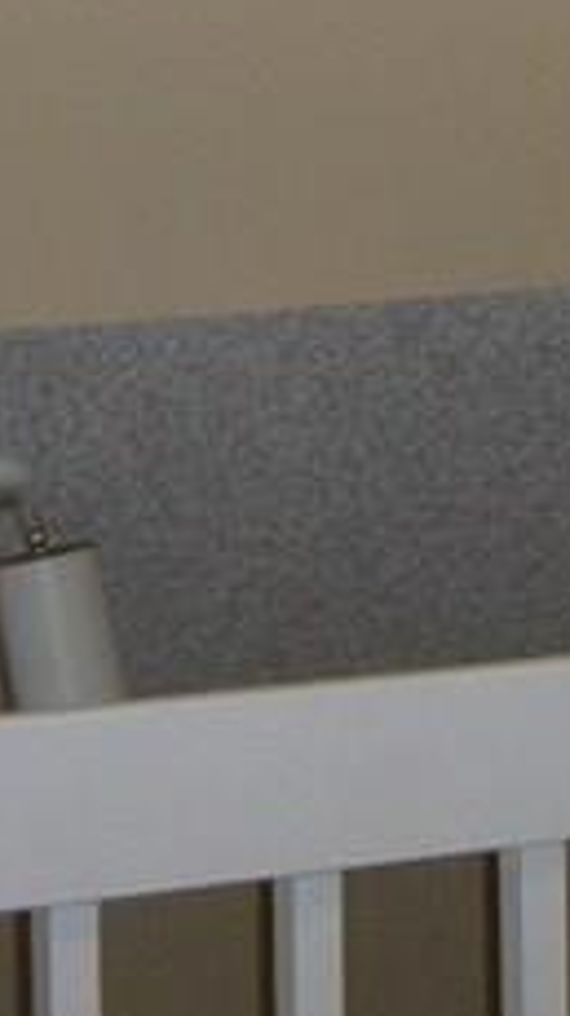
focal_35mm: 170
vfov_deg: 12.3
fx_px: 4578
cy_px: -261
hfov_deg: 6.9
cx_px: 1091
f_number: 3.8
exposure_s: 1/61.4
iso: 200
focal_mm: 5.9
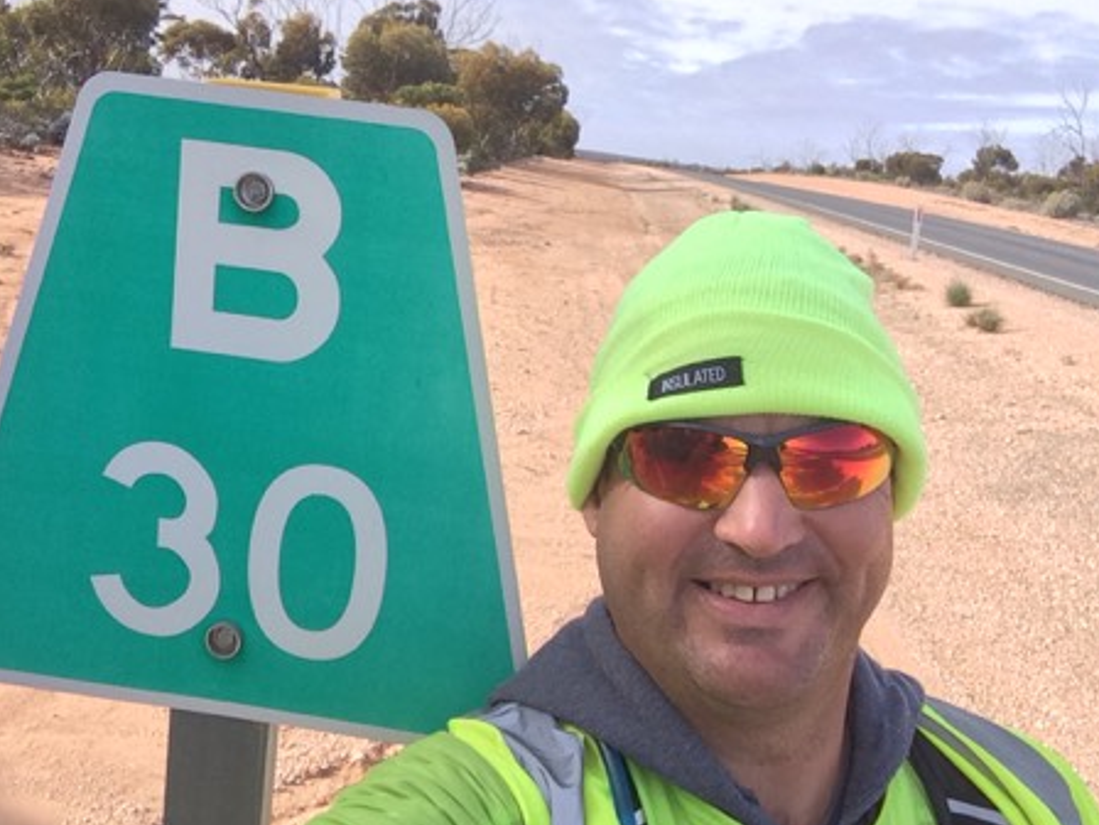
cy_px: 400
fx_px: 1143
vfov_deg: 39.7
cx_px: 515
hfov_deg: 51.3
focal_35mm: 36
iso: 50
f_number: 2.4
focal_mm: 2.15
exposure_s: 1/712
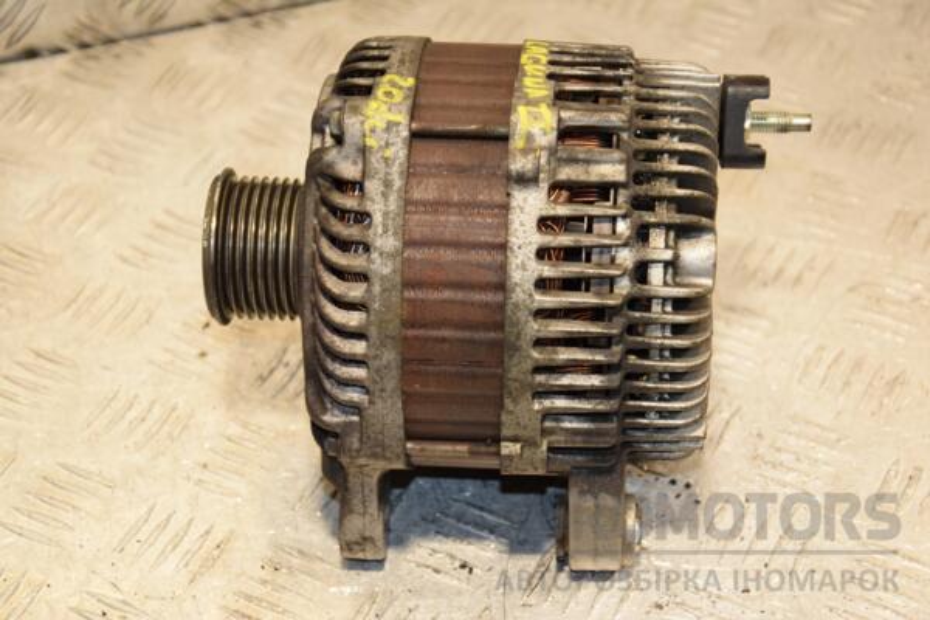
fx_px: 2247
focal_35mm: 87
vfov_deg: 15.7
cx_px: 465
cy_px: 310
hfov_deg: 23.4
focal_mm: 58
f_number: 5
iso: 800
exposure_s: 1/160
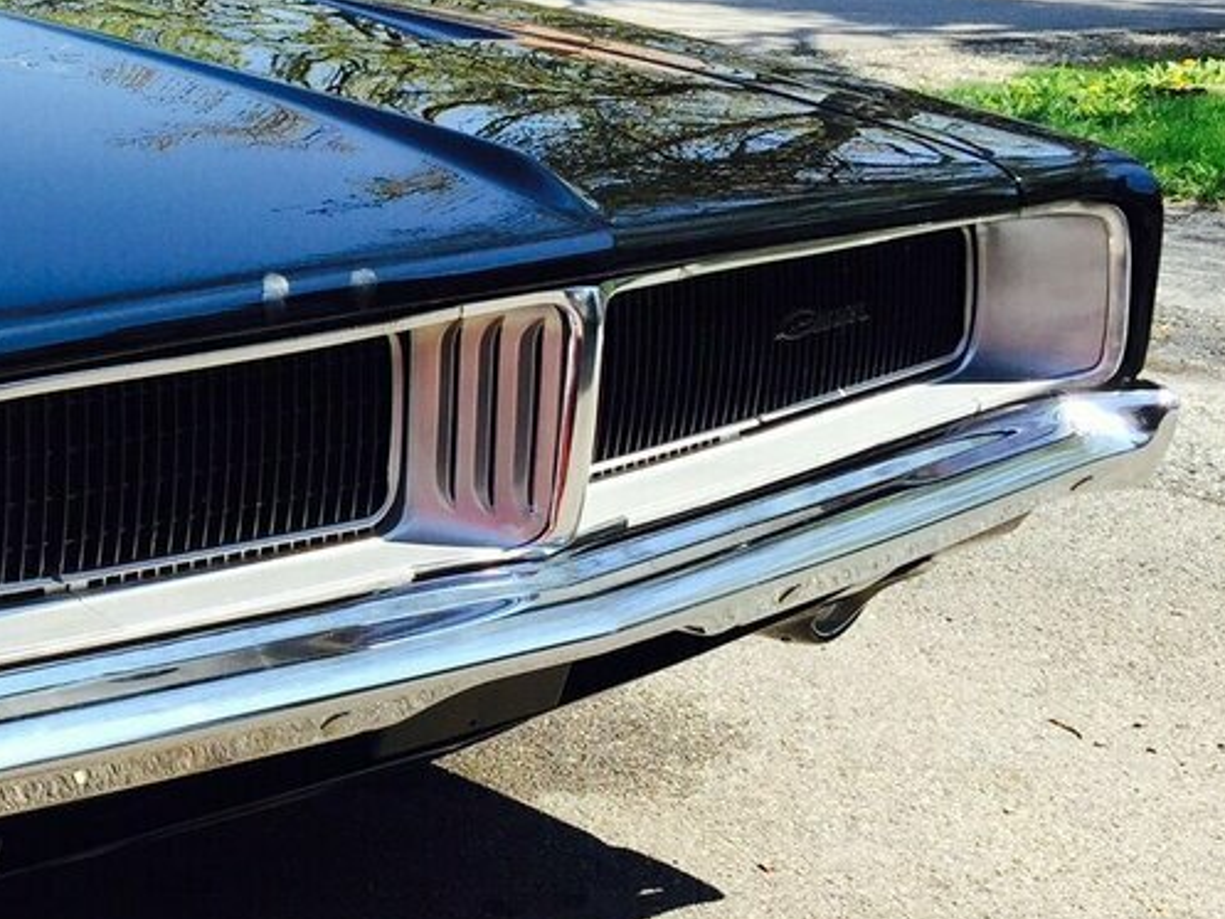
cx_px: -232
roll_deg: -4.4
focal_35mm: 70
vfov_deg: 21.0
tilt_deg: -13.9
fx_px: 2478
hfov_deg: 25.1
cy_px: 370
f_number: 2.2
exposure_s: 1/760
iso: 32
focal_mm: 4.15
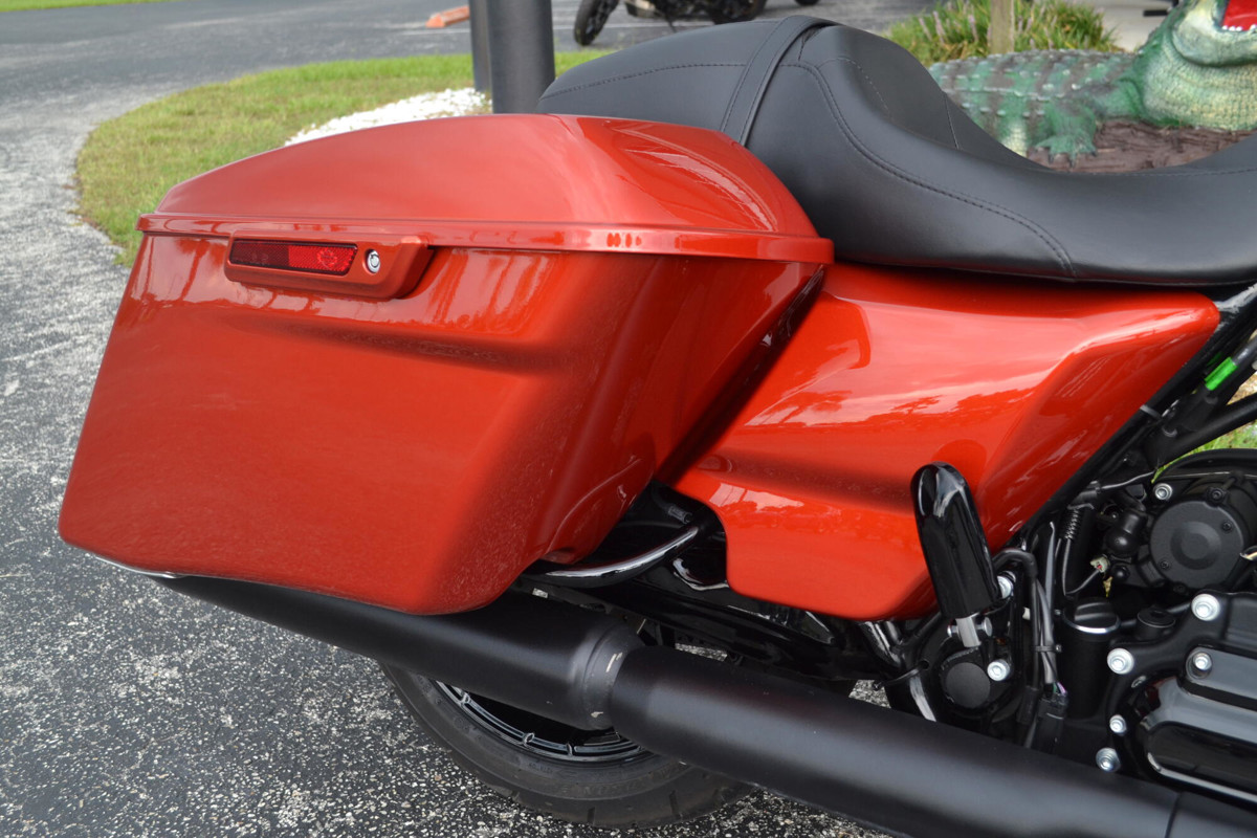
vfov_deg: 36.9
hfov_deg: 53.1
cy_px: 419
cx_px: 628
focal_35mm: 36
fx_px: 1257
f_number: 5.6
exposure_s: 1/125
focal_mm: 24
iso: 280
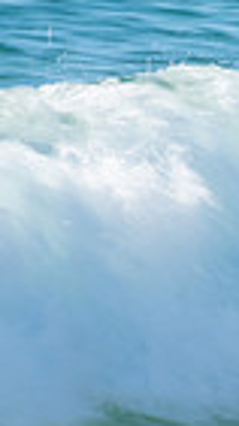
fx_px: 29313
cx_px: 781
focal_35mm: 2594
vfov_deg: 0.8
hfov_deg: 0.5
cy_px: 80
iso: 100
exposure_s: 1/30
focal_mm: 400
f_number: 18
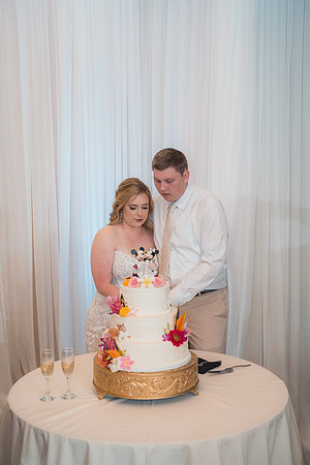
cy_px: 232
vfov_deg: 39.6
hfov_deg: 27.0
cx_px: 155
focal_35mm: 50
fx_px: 646
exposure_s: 1/250
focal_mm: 50
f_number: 2.8
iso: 800
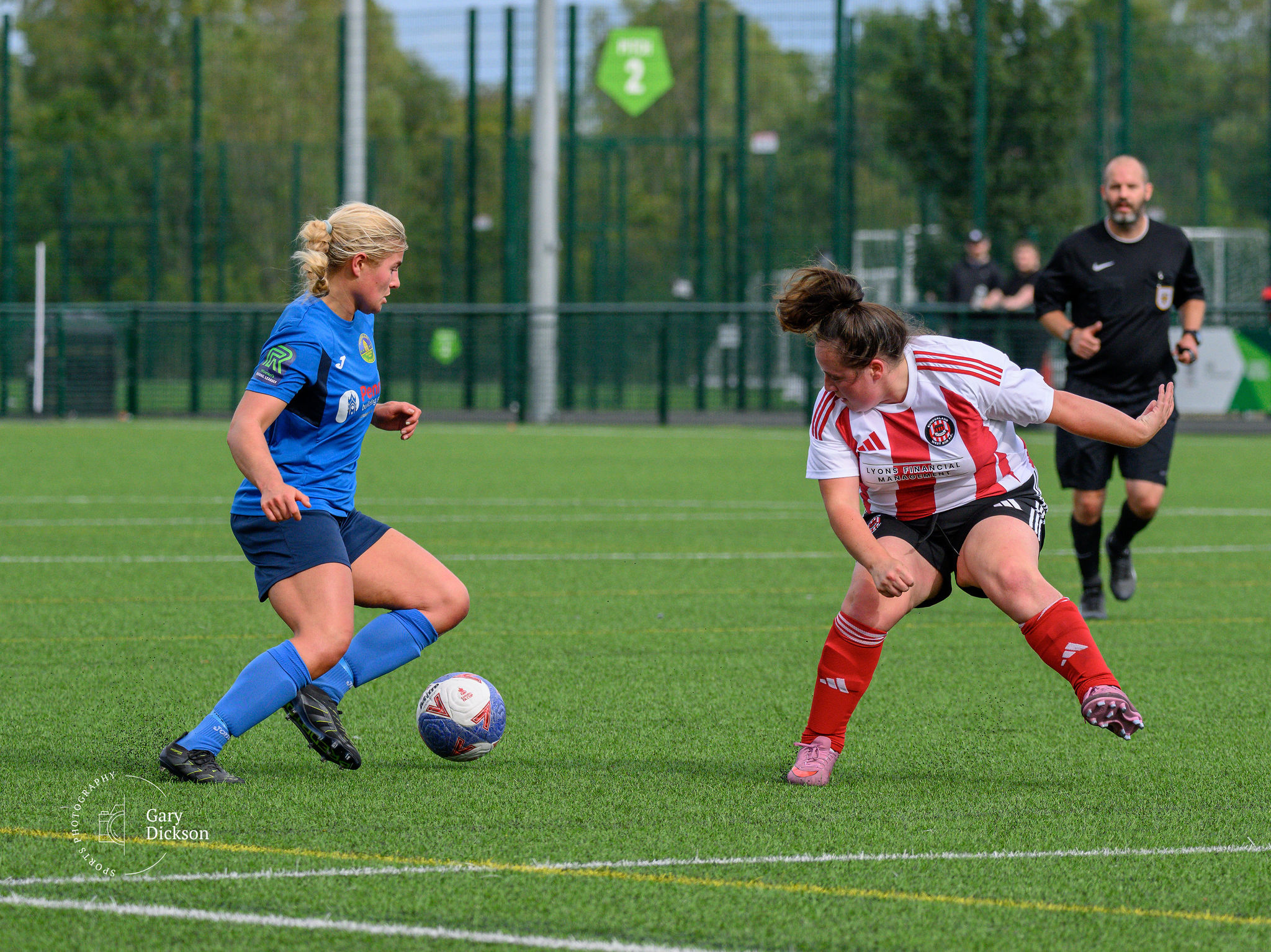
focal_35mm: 306
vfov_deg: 4.9
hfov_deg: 6.5
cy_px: 367
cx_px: 829
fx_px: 11224
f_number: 4.8
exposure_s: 1/2000
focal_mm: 170
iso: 560
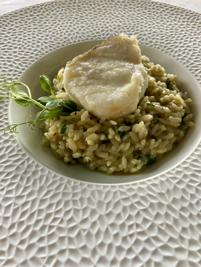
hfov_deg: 53.1
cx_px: 100
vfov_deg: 67.3
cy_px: 134
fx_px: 201
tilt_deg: -54.4
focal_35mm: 26
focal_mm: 4.25
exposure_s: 1/100
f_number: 1.8
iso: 100
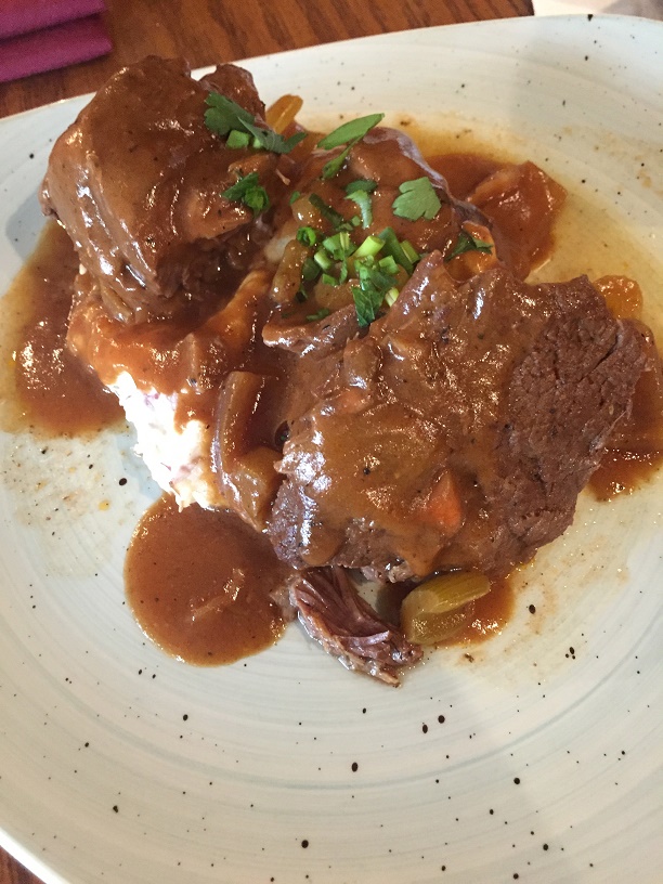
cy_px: 442
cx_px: 332
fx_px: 741
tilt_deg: -61.3
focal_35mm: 29
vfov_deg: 61.7
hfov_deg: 48.2
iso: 320
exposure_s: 1/15
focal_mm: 4.15
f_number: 2.2
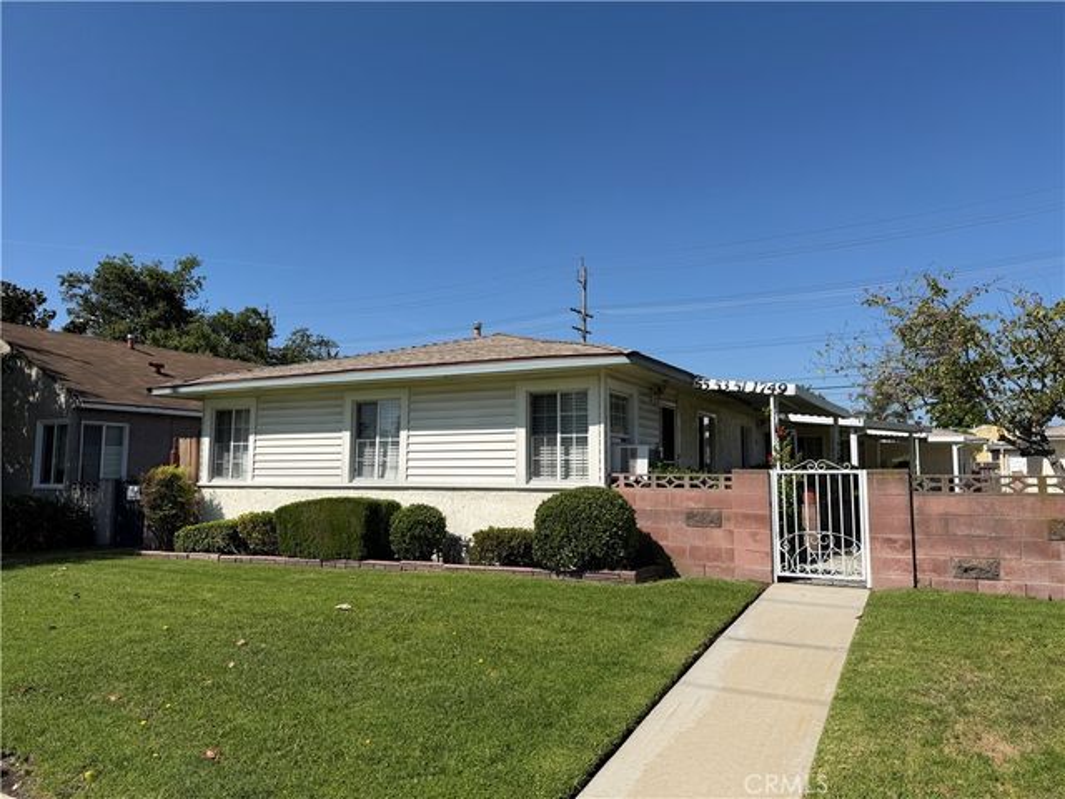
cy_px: 400
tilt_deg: +4.8
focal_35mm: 24
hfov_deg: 71.6
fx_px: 738
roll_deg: +0.1
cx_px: 532
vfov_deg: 56.8
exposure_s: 1/6711
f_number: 1.78
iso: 80
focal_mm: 6.76
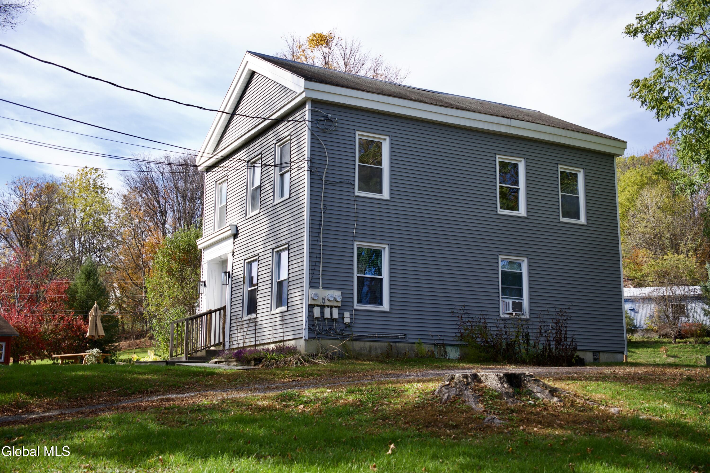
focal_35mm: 43
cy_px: 236
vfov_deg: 31.2
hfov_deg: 45.4
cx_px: 355
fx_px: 849
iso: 100
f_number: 2.8
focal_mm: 28.7
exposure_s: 1/500
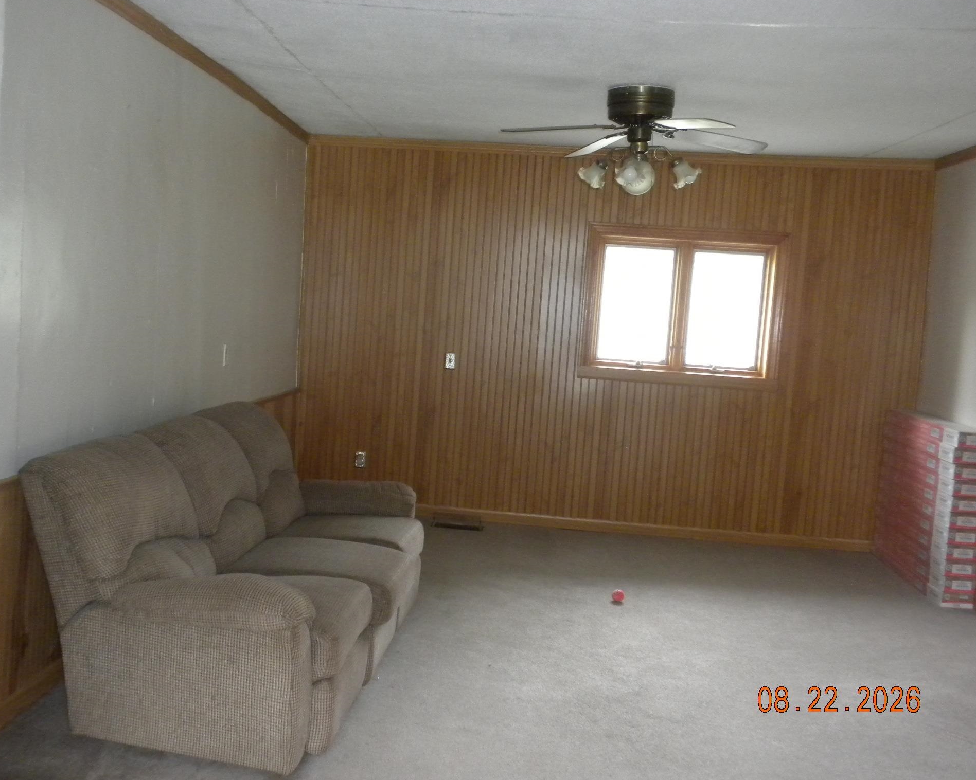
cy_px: 387
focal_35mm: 39
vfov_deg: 38.2
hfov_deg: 46.8
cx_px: 456
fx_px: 1126
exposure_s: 1/30
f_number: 3.5
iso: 400
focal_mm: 6.6
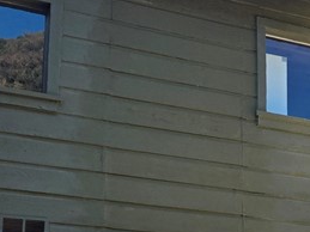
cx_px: 304
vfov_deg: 15.9
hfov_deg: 20.9
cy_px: 230
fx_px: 815
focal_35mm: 91
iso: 80
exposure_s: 1/1930
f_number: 1.8
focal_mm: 5.4
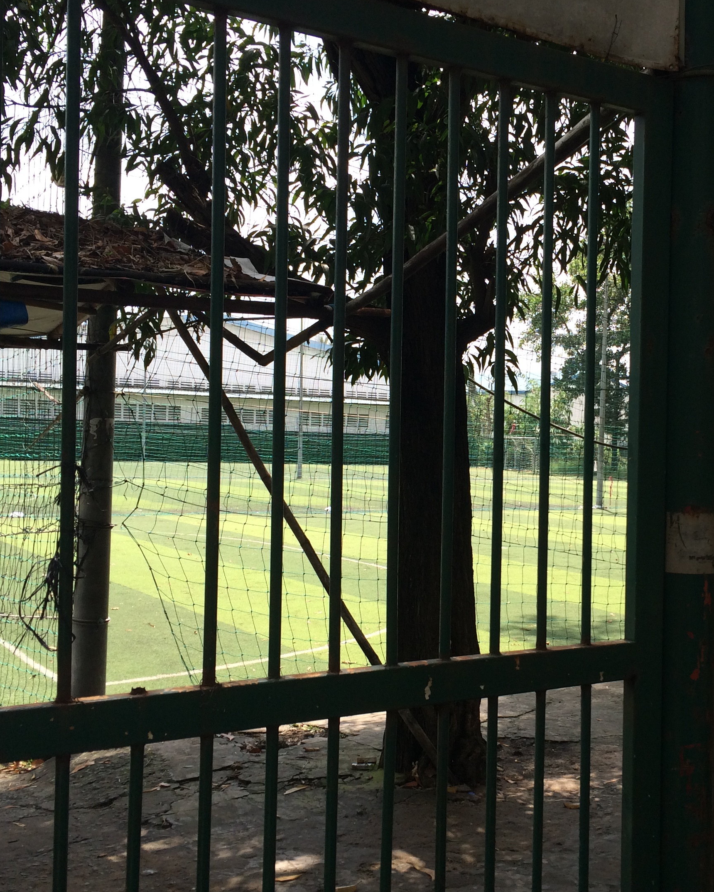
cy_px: 452
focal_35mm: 43
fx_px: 1136
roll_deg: -2.4
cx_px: 550
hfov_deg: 34.1
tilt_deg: -1.3
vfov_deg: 42.9
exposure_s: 1/672
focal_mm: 4.15
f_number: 2.2
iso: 32
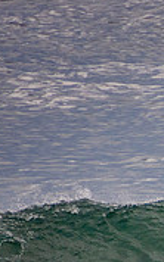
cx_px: 325
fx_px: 14268
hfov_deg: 0.7
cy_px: 254
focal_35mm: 1992
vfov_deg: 1.1
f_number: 5.6
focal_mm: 400
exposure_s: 1/800
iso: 640
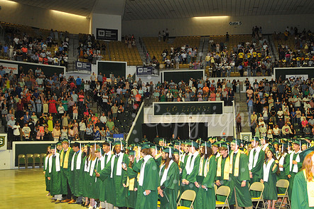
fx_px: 549
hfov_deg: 31.7
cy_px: 119
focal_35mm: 63
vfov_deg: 21.5
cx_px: 200
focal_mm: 48
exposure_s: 1/80
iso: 1600
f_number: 6.3
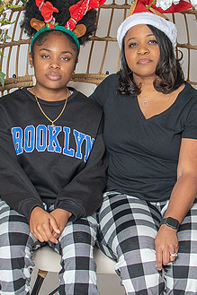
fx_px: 953
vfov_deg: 17.6
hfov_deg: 11.8
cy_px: 102
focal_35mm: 116
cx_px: 122
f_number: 3.2
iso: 100
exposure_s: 1/250
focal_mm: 35
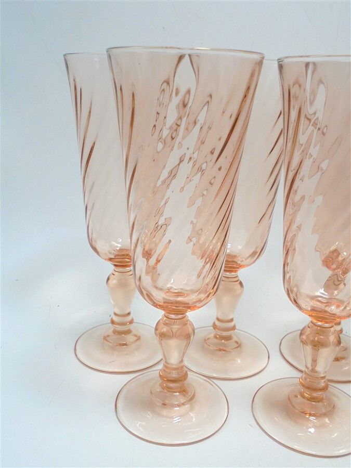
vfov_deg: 54.0
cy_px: 234
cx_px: 176
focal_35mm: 34
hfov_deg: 41.8
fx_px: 460
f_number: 4
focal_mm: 6.1
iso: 100
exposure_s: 1/100
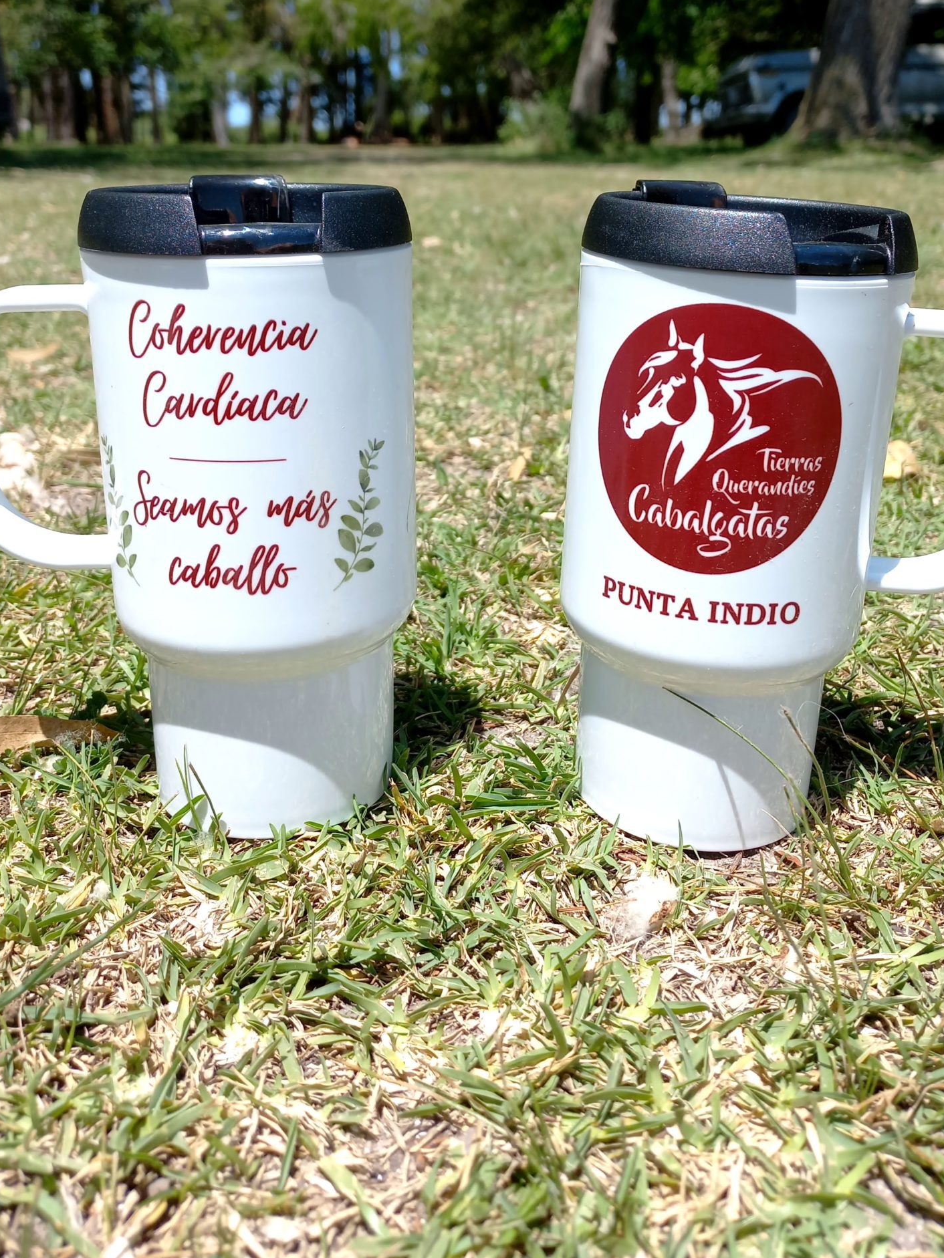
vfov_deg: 53.3
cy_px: 460
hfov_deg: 41.8
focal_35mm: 34
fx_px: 1236
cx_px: 496
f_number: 1.8
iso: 25
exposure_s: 1/539
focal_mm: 4.6
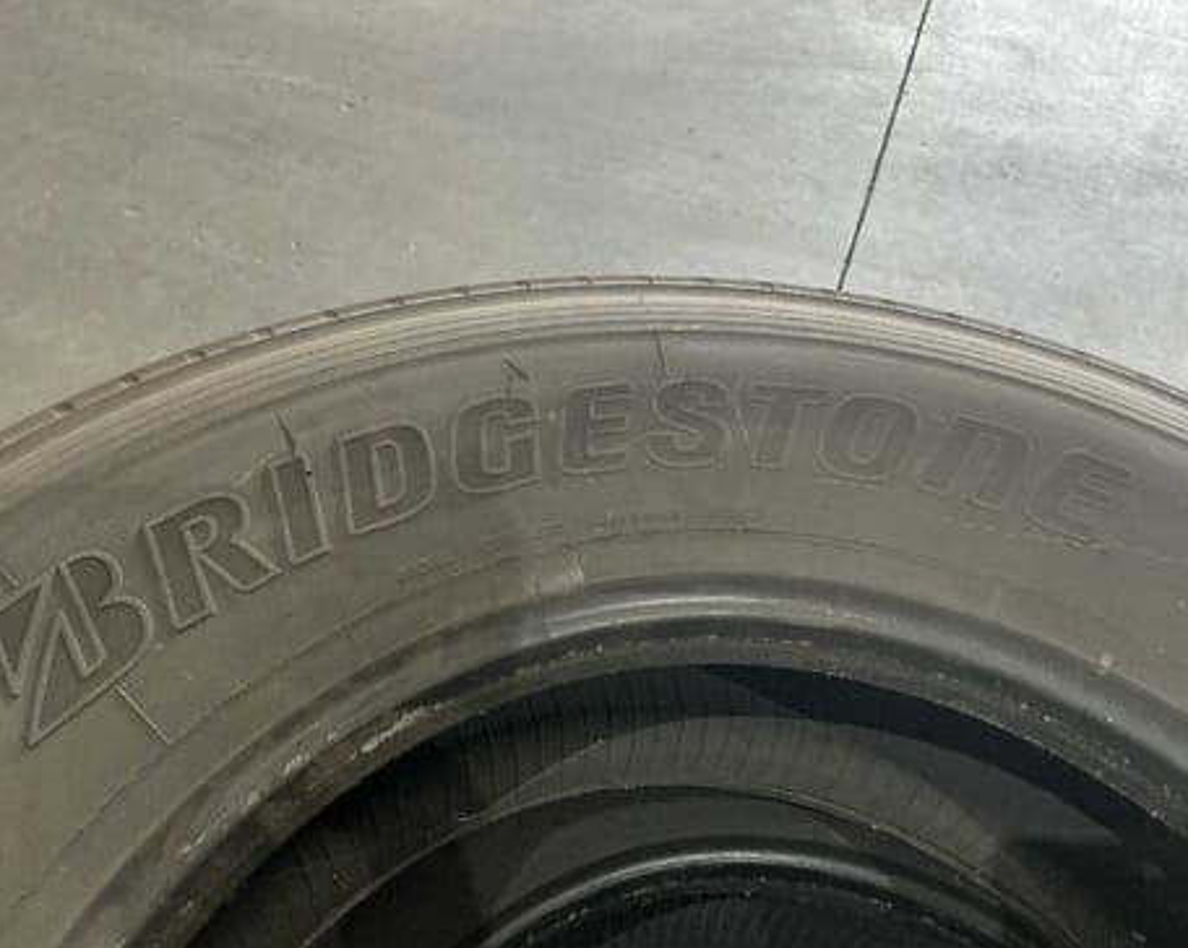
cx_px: 568
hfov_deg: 58.8
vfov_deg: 48.4
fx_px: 1054
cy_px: 481
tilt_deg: -48.9
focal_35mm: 30
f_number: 1.8
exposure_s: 1/48
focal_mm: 3
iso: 320
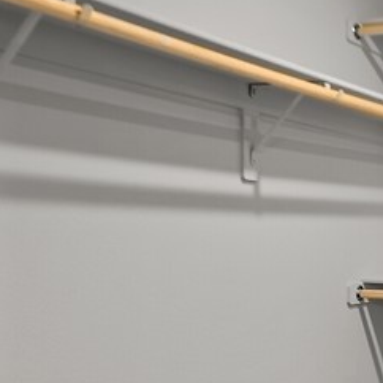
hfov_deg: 25.5
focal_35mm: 61
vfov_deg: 28.0
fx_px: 764
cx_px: 450
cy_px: 252
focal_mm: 16
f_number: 8
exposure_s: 1.3
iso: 100
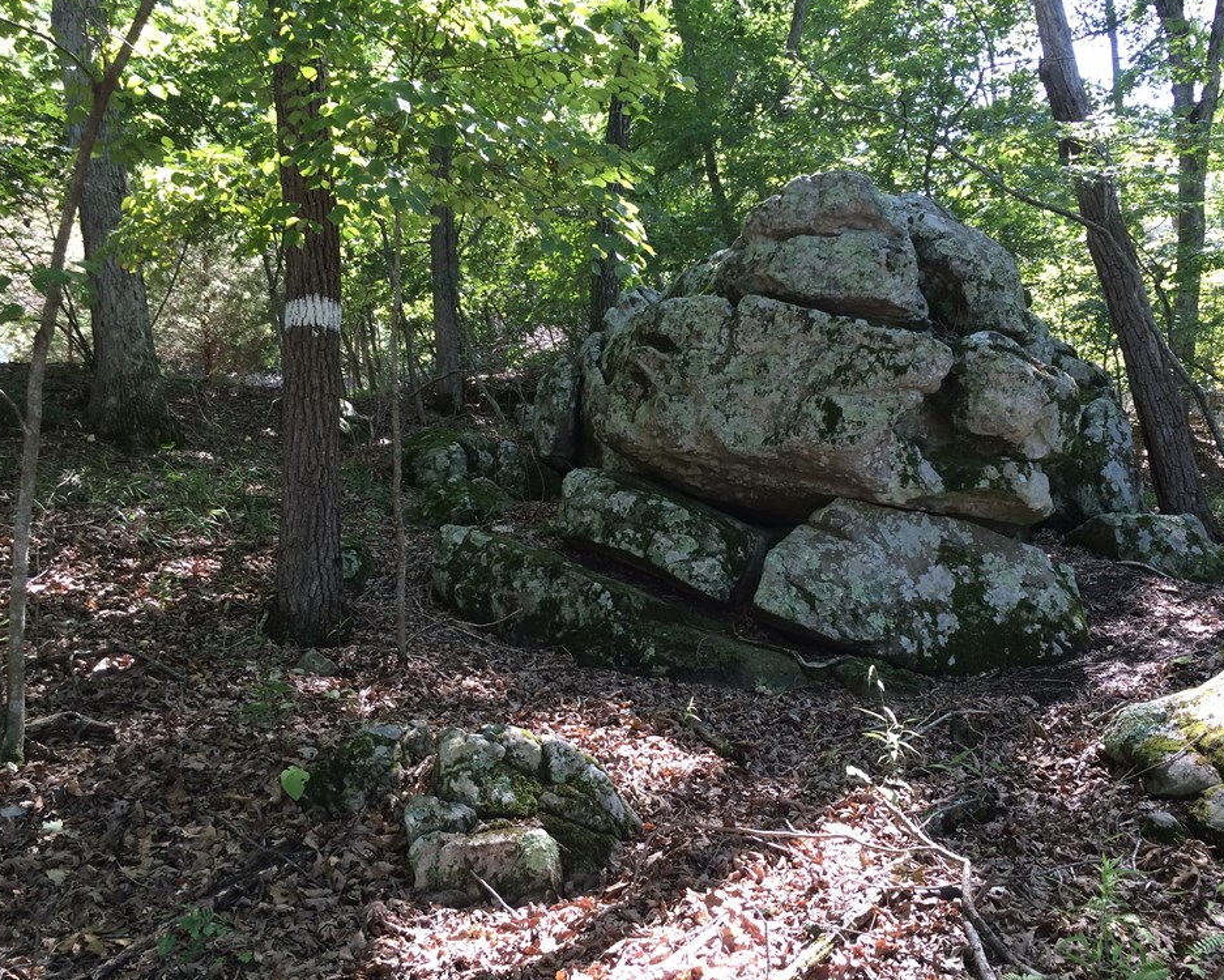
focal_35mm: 32
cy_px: 486
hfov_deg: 55.6
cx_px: 656
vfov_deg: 45.8
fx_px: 1159
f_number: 2.2
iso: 64
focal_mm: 4.12
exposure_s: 1/120
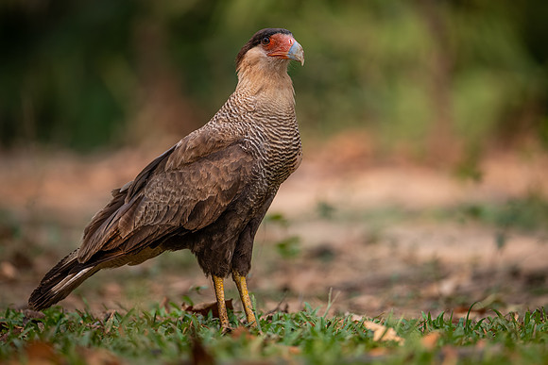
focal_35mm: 461
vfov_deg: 3.0
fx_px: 7022
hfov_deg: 4.5
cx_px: 300
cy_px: 175
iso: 720
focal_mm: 400
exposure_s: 1/2000
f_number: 4.5
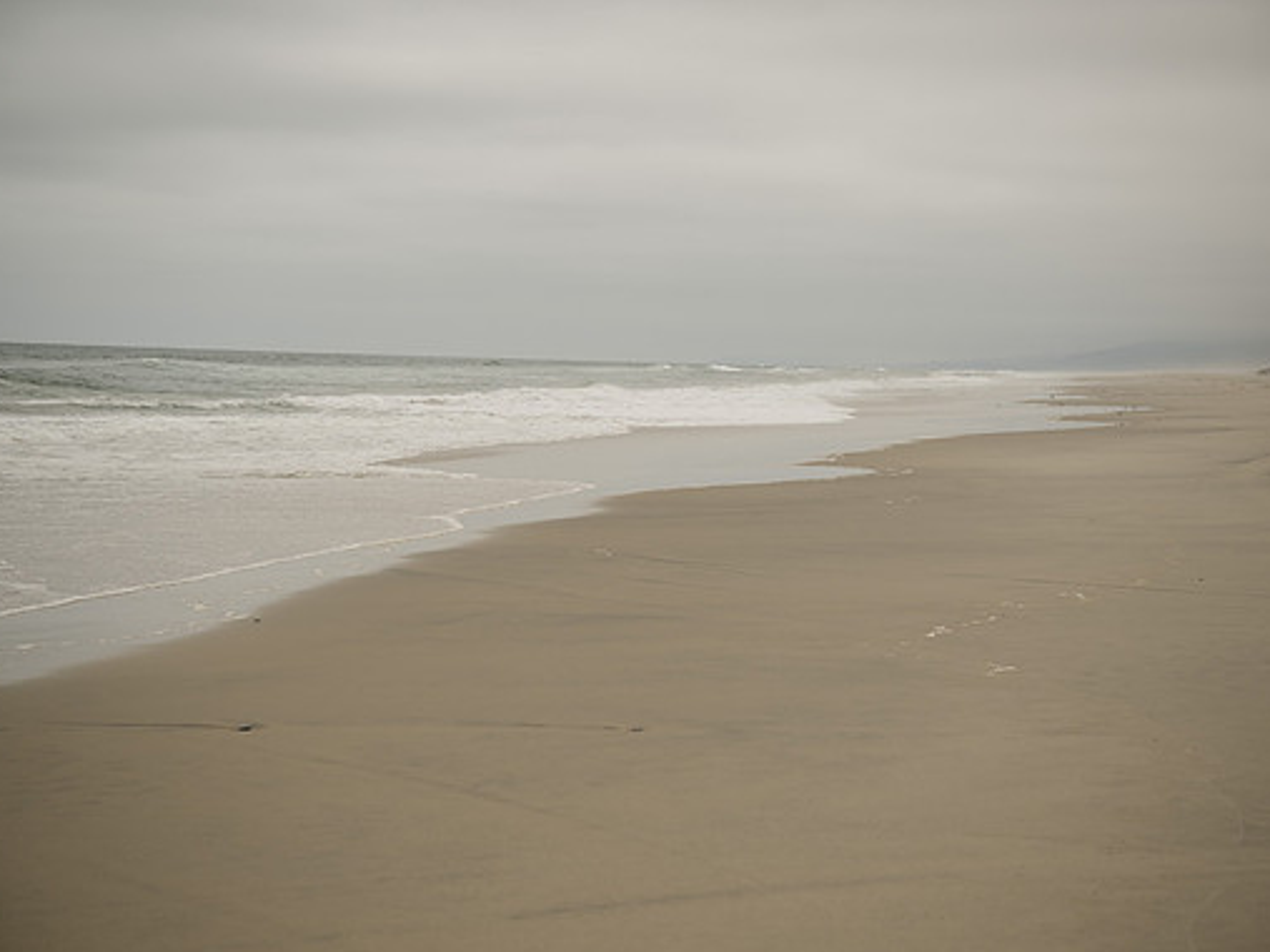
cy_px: 482
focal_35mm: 77
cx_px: 649
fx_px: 2824
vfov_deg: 19.1
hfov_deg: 25.3
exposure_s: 1/2500
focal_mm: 70
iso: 100
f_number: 4
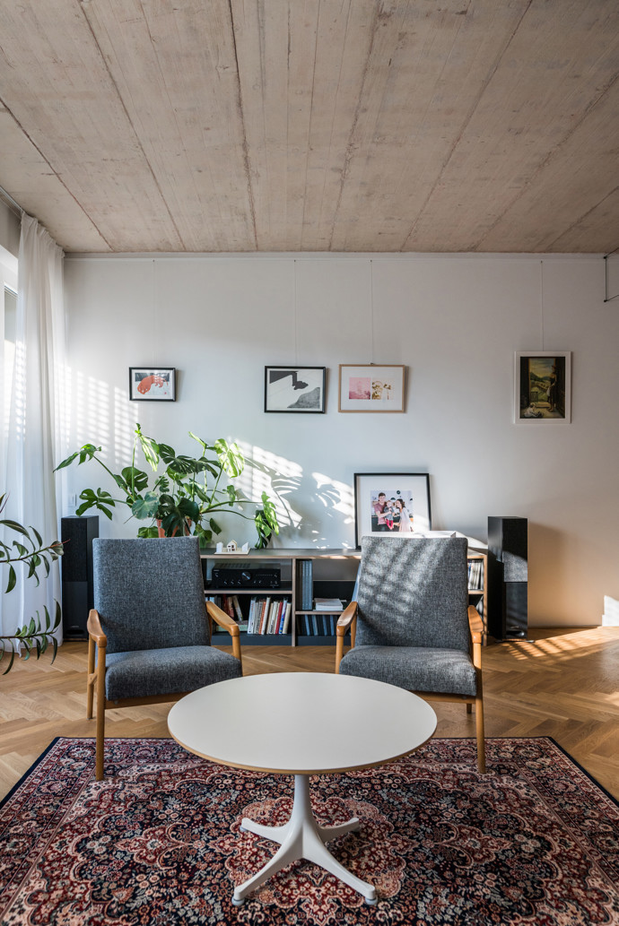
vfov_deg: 73.7
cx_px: 310
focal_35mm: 24
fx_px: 618
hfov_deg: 53.2
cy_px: 463
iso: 280
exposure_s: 1/80
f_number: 6.3
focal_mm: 24
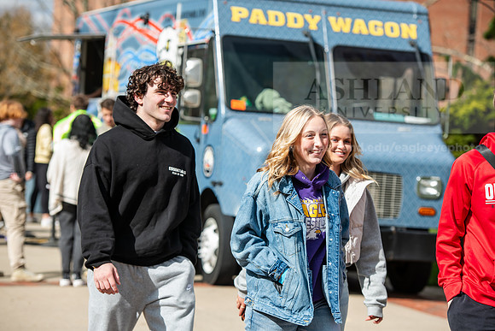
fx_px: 1595
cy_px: 166
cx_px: 248
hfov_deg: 17.6
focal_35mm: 116
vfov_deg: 11.8
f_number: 4.5
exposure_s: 1/800
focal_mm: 116
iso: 160
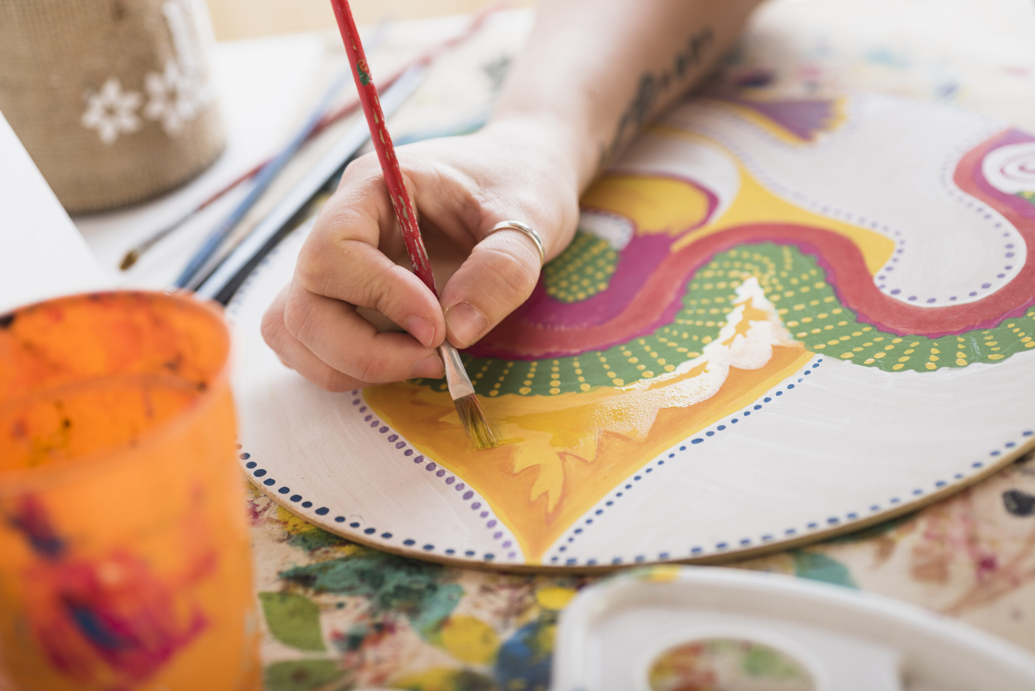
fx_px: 1726
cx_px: 518
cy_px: 346
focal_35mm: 60
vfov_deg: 22.6
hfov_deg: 33.4
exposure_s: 1/50
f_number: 4
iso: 100
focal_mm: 60
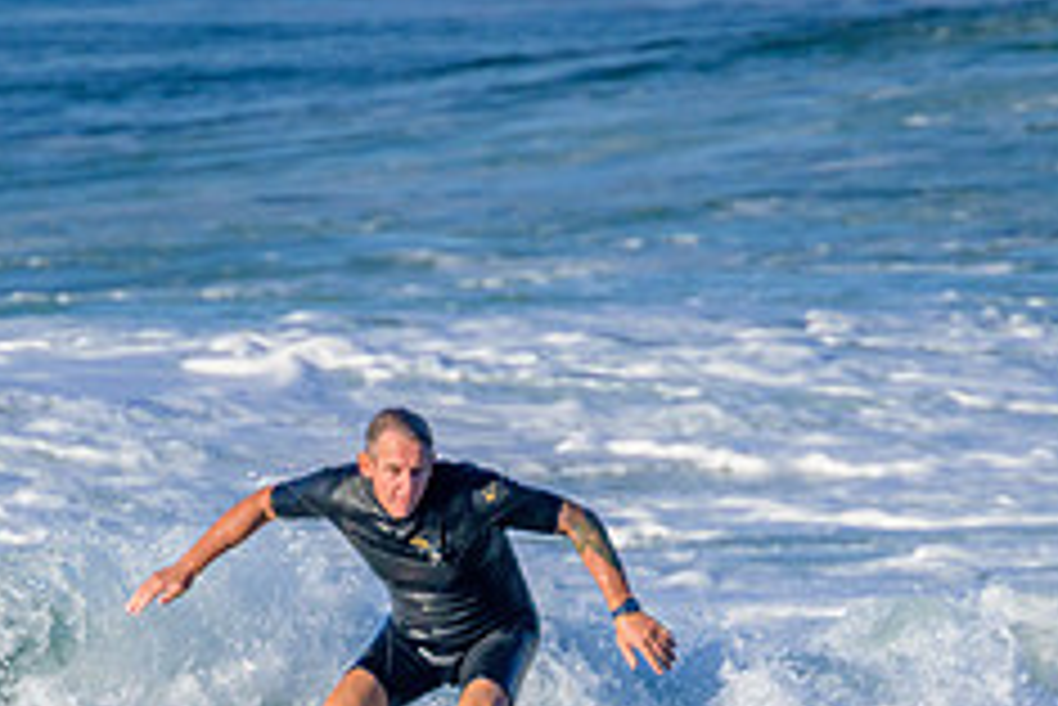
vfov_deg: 0.7
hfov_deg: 1.0
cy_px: 825
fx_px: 58047
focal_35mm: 1974
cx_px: 491
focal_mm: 800
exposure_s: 1/2000
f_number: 11
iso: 800
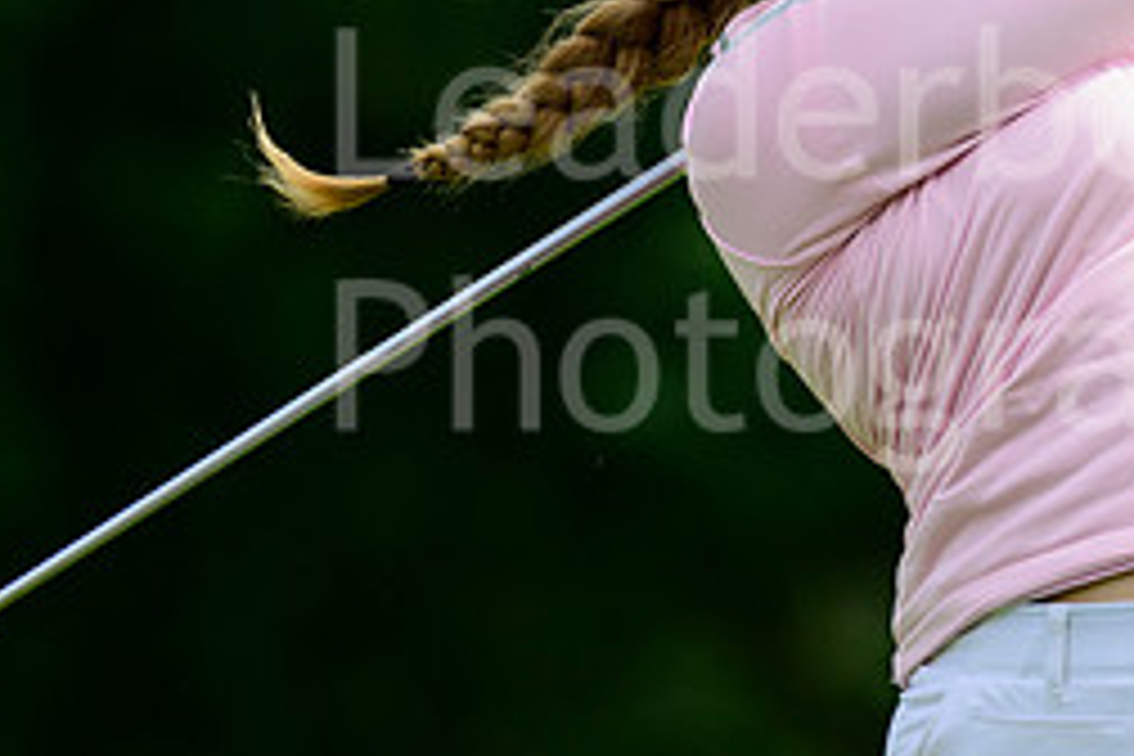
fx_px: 29041
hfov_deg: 2.2
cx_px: 918
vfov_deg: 1.5
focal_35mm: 922
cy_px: 146
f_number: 5.6
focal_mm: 400
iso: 800
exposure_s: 1/2500
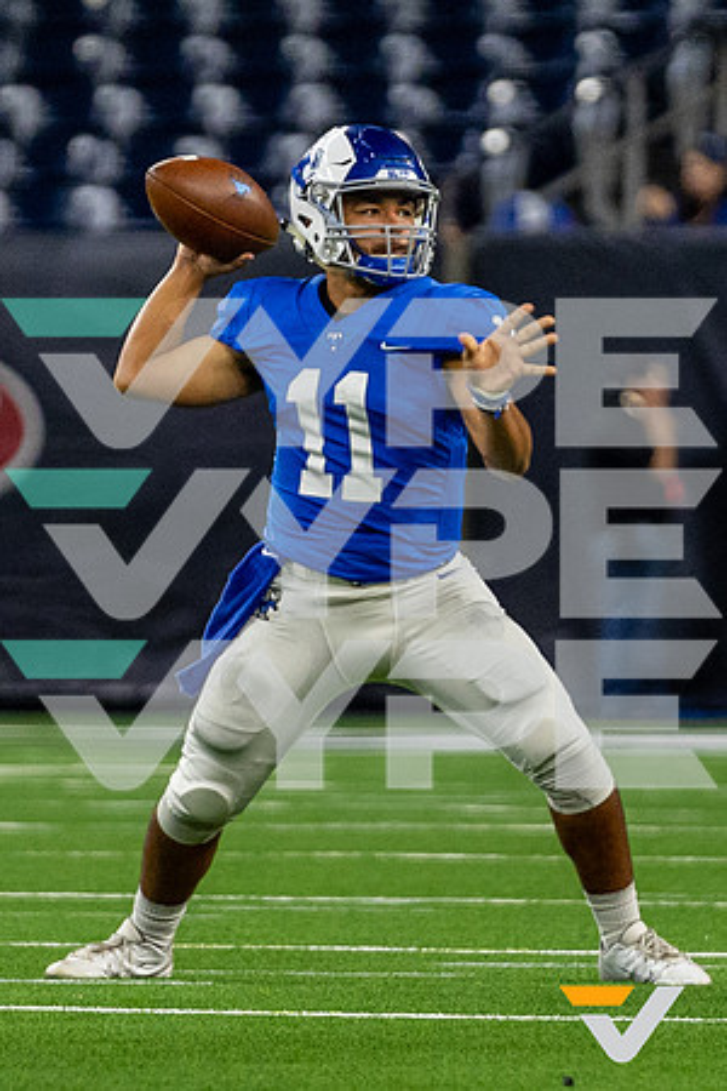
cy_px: 432
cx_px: 337
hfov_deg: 1.7
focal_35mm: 795
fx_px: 24092
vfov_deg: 2.6
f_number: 2.8
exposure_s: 1/1250
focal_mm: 200
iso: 1250
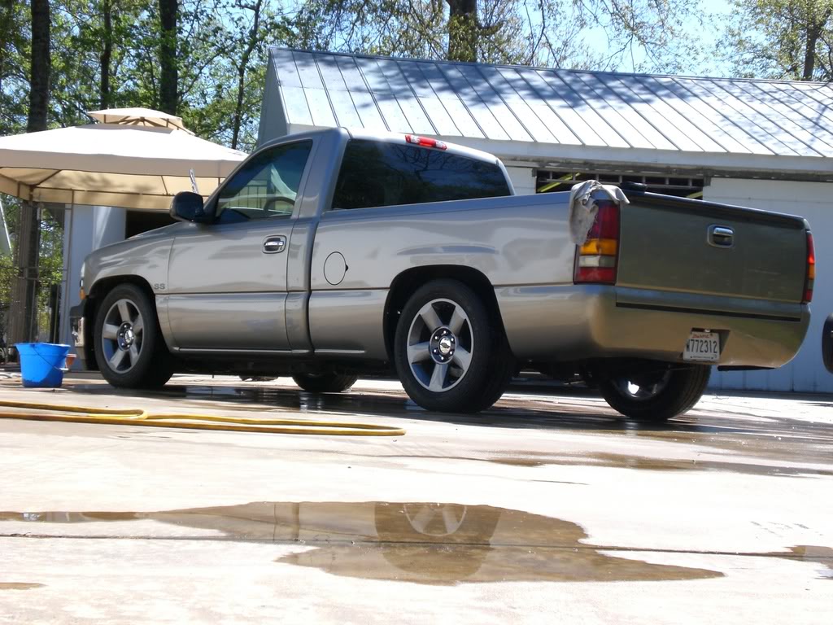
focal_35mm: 63
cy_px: 312
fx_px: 1516
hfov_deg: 30.7
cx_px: 416
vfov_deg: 23.3
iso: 100
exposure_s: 1/800
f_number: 4
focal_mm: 10.4
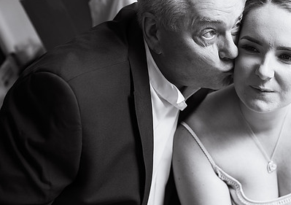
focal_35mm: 66
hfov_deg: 29.1
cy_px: 55
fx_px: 543
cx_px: 245
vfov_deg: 21.2
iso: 125
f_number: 2.5
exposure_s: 1/100
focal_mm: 35
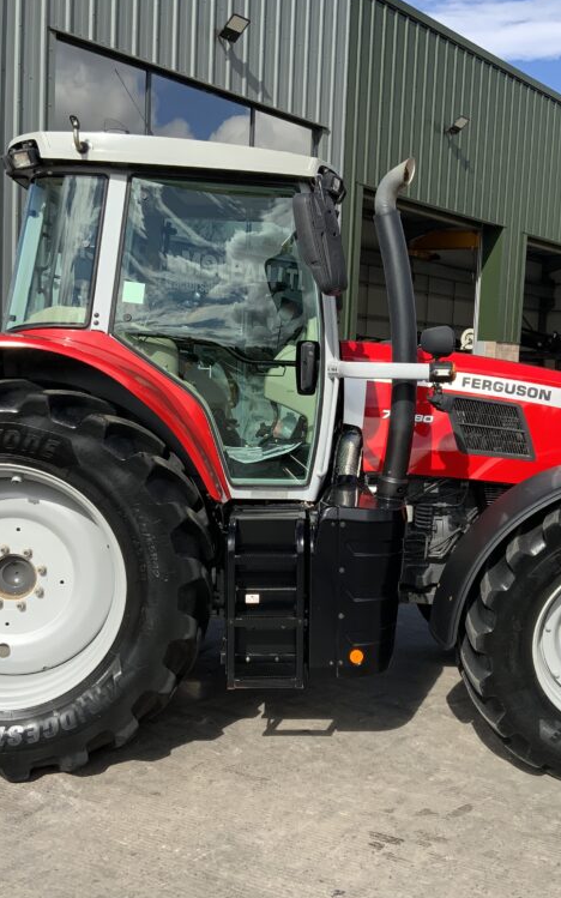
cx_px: 340
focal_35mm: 42
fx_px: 1028
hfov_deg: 30.4
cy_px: 447
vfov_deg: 47.2
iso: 16
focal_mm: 3
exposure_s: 1/1577
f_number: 1.8
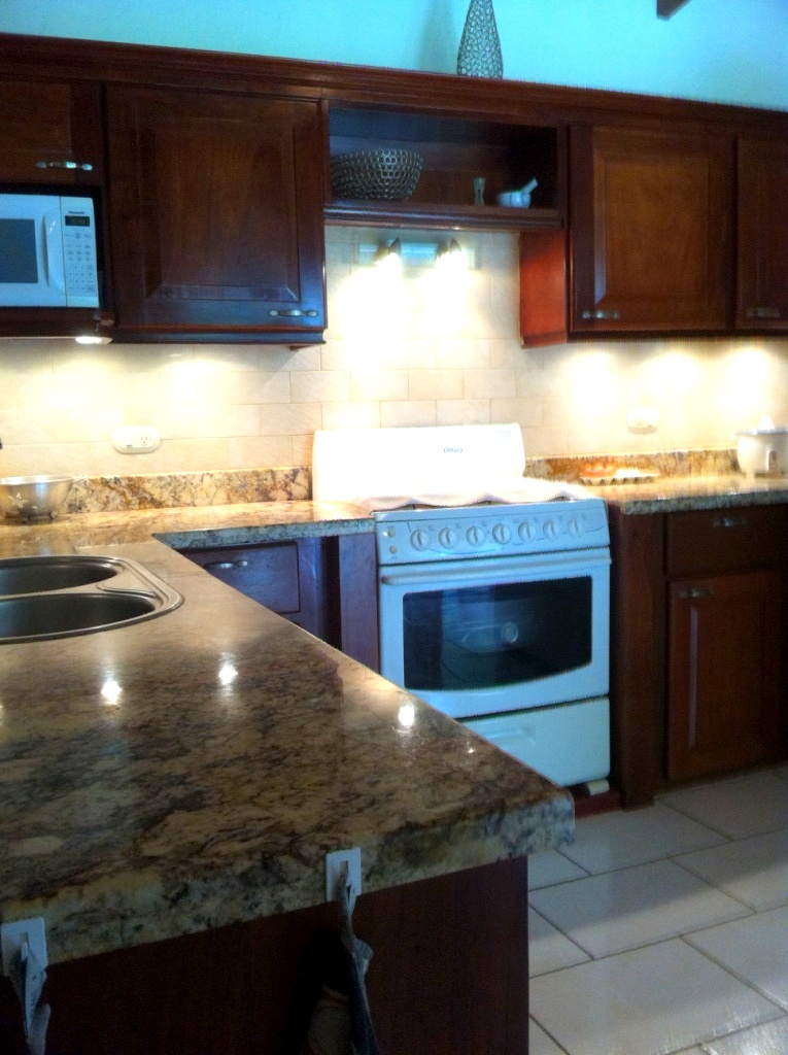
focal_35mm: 35
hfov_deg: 40.6
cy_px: 528
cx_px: 394
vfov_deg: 52.7
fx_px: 1065
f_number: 2.8
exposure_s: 1/15
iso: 200
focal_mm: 3.85
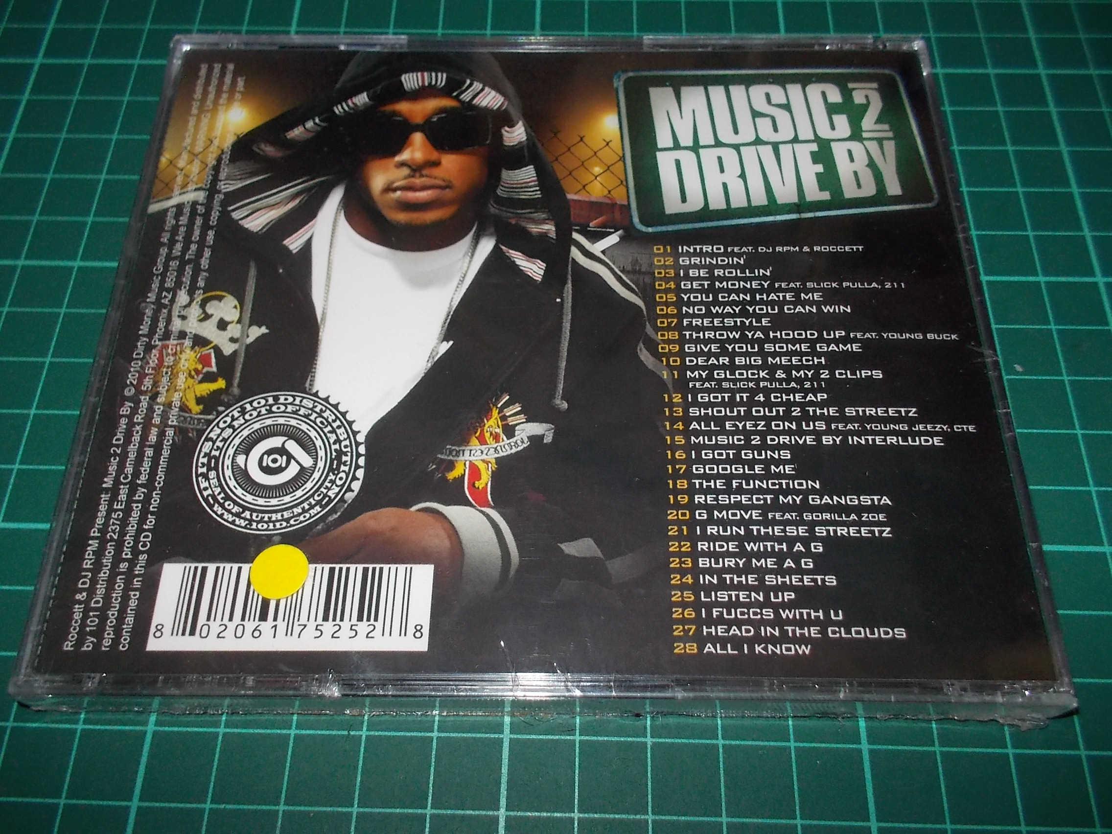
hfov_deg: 61.7
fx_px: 932
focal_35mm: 29
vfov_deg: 48.2
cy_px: 417
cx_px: 556
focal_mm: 4.1
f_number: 3.3
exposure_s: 1/30
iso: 200
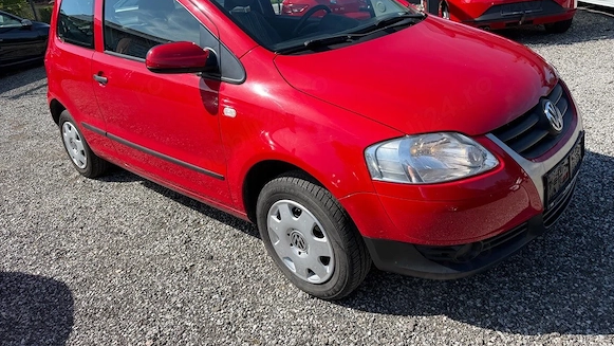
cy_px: 131
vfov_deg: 42.6
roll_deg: +5.6
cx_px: 302
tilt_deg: -17.0
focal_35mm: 27
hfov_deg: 69.8
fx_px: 440
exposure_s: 1/2232
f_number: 1.78
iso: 80
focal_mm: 6.76
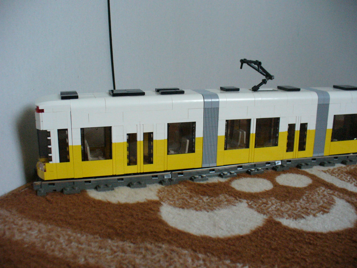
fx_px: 382
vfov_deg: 38.7
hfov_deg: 50.1
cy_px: 134
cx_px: 178
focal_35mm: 37
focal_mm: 6.1
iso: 400
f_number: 2.8
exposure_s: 1/60
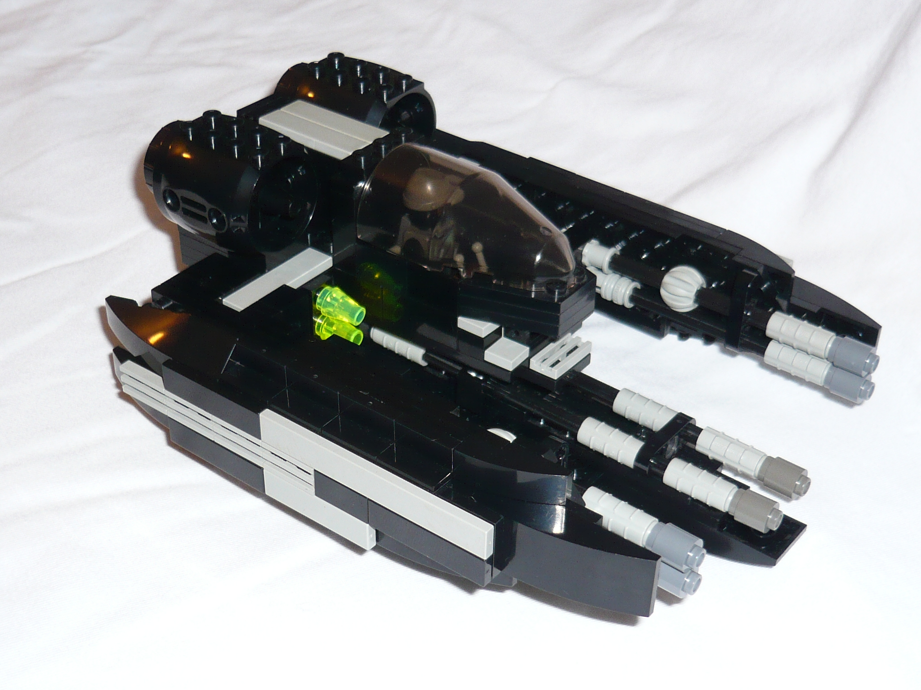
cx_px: 460
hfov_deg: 35.5
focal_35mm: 54
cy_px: 345
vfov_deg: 27.0
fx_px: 1437
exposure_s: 1/30
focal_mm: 5.8
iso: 100
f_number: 3.1
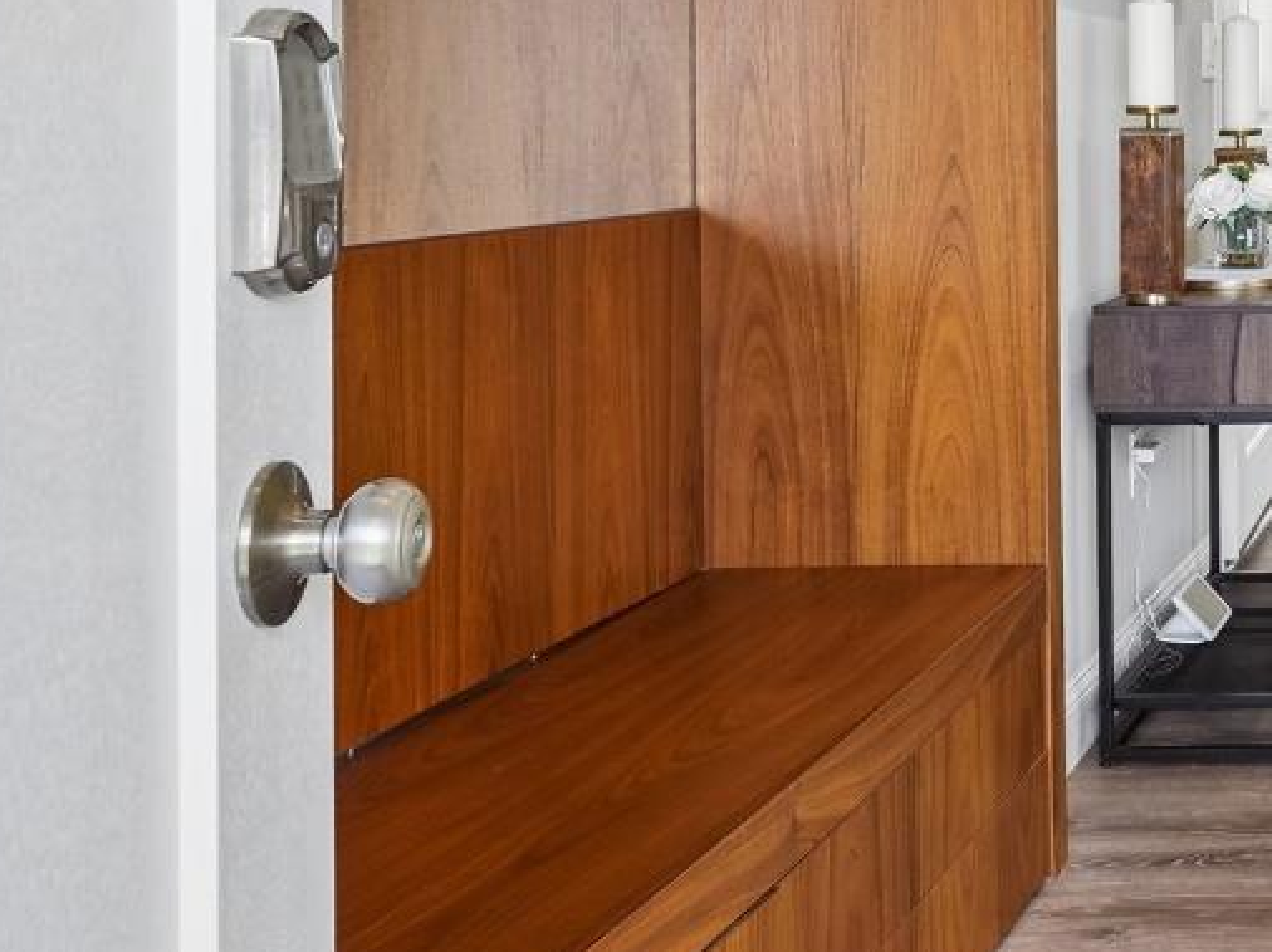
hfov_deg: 27.2
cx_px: 1730
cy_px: 114
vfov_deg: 25.0
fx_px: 2094
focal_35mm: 57
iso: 400
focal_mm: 20
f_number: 10
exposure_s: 1/30
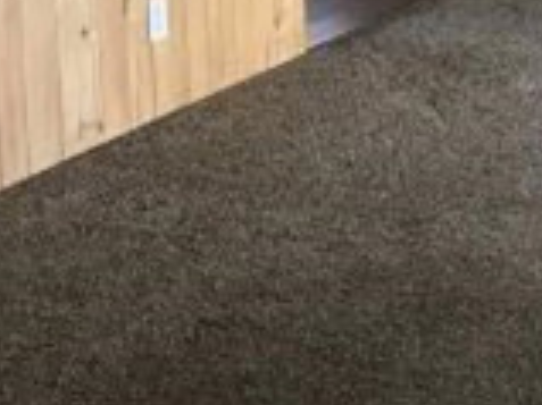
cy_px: -187
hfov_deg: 17.0
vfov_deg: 12.5
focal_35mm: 113
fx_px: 1768
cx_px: 573
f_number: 1.8
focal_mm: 3.99
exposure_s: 1/30
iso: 32
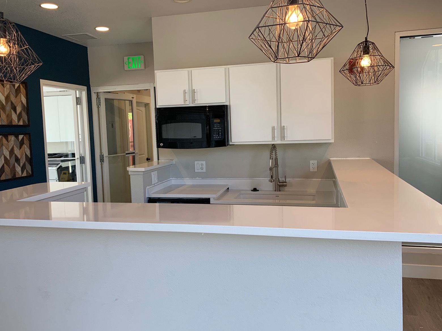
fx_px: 383
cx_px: 214
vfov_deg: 46.8
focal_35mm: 30
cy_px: 167
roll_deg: +2.0
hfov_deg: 60.0
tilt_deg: -5.5
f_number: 1.8
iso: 64
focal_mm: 4.25
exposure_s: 1/120
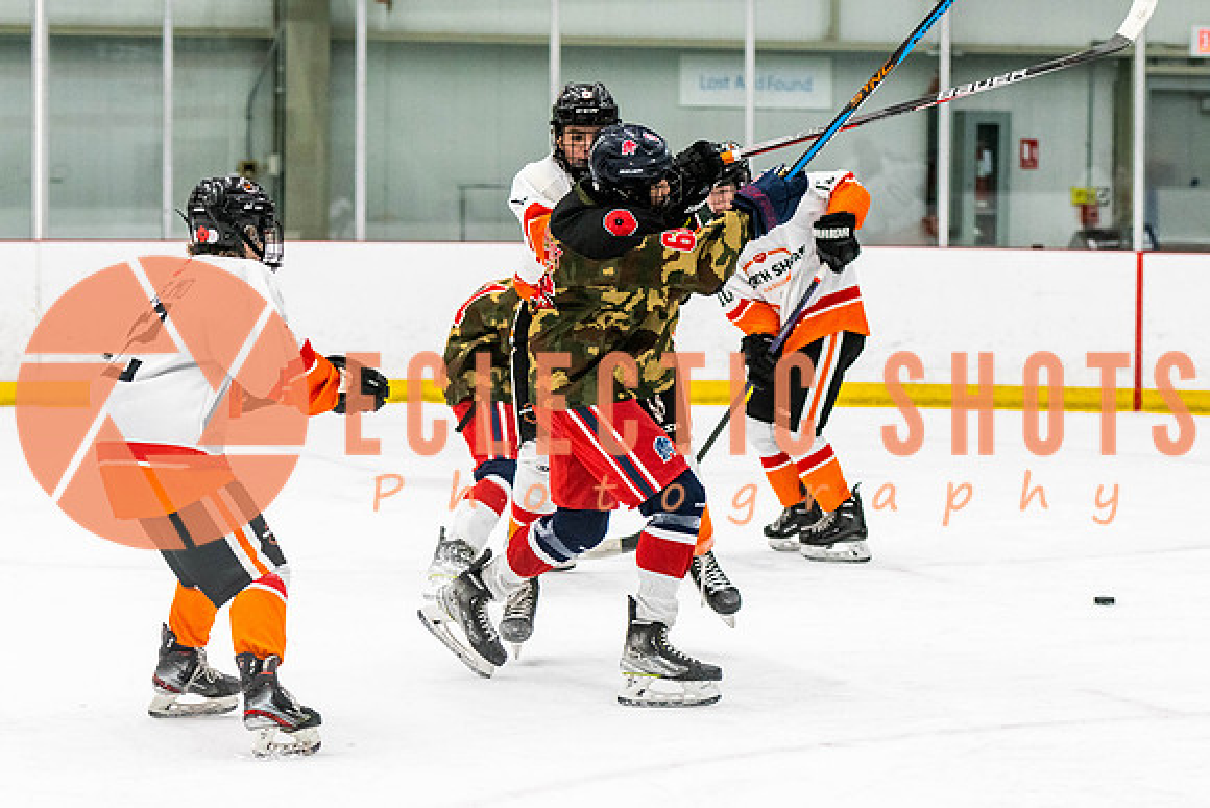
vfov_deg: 10.5
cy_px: 395
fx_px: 4401
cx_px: 605
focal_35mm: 131
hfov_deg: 15.7
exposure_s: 1/640
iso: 1600
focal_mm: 90
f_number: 2.8
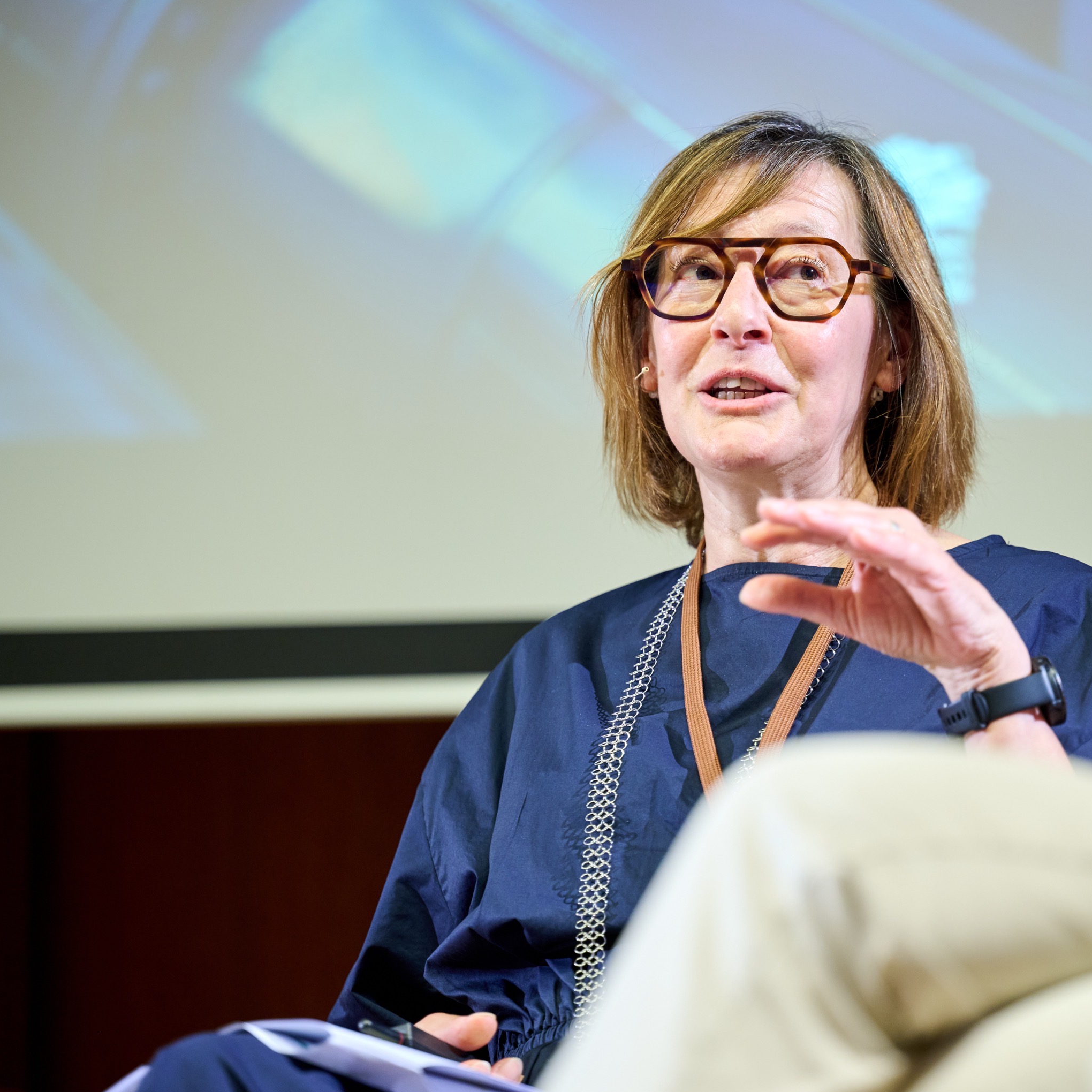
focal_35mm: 192
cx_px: 821
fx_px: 6853
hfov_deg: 9.1
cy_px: 547
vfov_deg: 9.1
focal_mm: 150
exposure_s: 1/60
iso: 640
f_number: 2.8
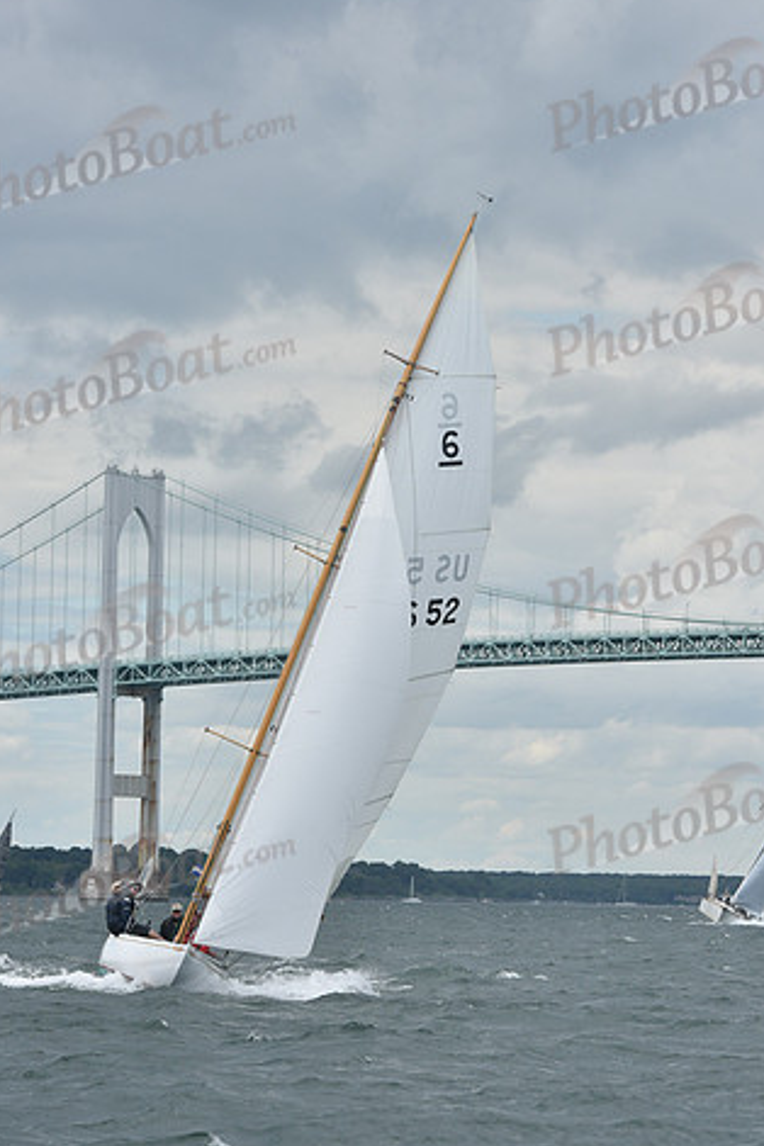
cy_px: 474
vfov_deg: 13.3
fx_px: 4902
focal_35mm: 154
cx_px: 422
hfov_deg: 8.9
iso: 250
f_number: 7.1
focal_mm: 125
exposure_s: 1/1000
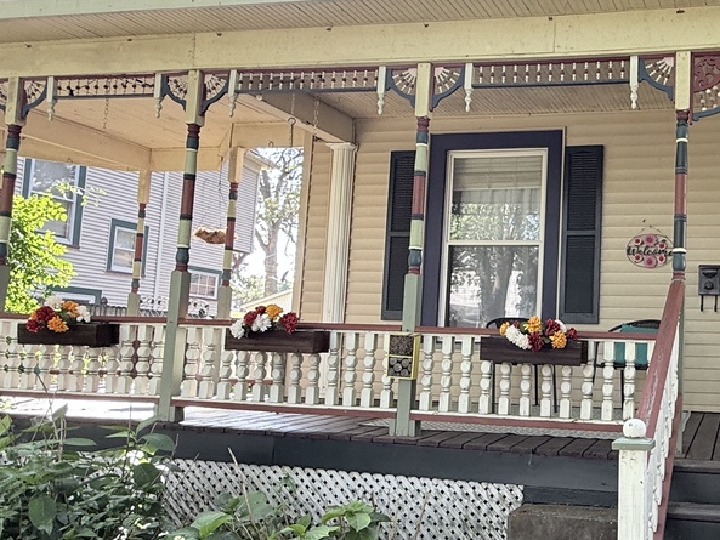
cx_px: 611
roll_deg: -3.0
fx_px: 707
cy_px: 288
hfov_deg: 49.6
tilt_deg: +6.2
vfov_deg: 41.8
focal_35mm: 34
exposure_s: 1/129
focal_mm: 2.22
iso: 64
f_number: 2.2
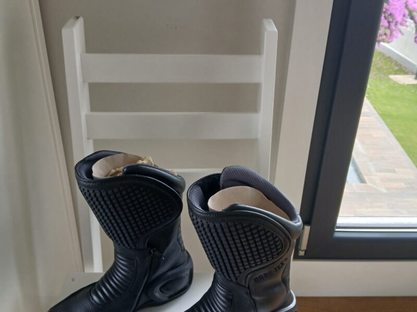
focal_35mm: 26
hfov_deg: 67.3
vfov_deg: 53.1
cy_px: 156
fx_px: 313
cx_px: 208
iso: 64
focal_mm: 3.98
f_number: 1.8
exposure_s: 1/50
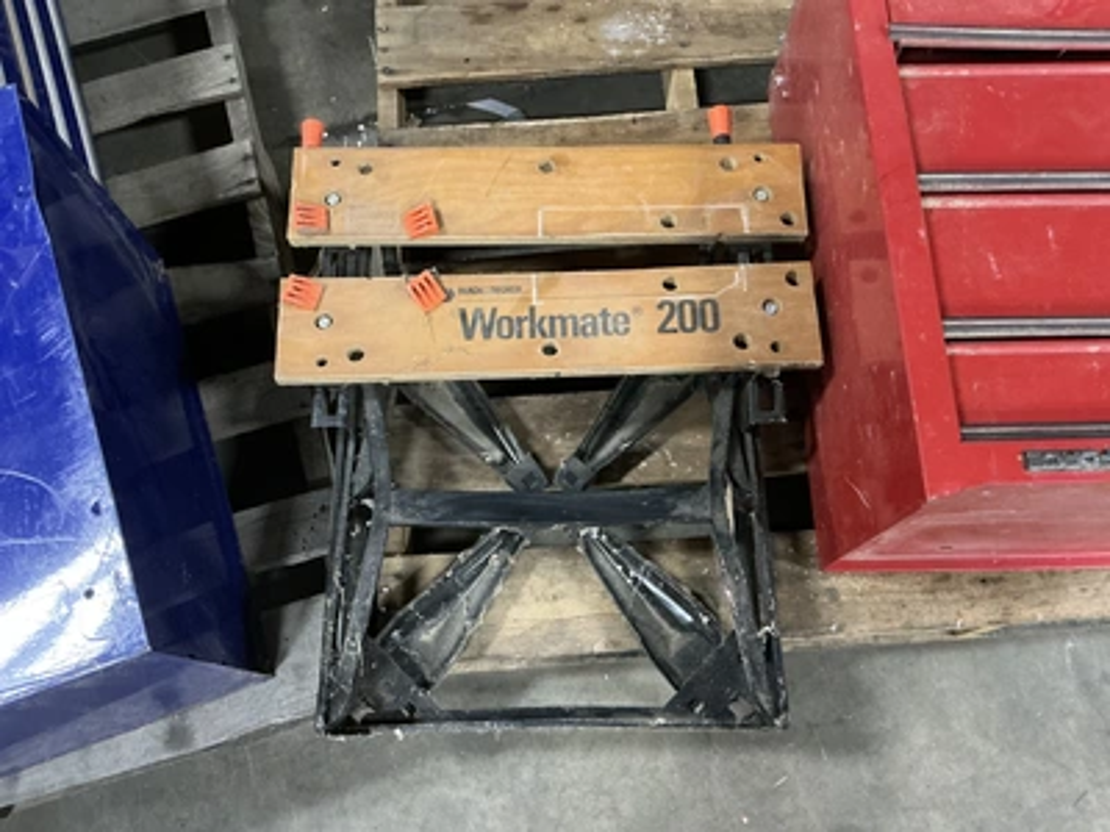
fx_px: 898
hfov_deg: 63.4
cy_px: 416
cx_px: 555
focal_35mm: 28
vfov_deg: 49.7
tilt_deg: -71.1
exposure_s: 1/30
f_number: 1.8
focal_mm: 3
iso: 400
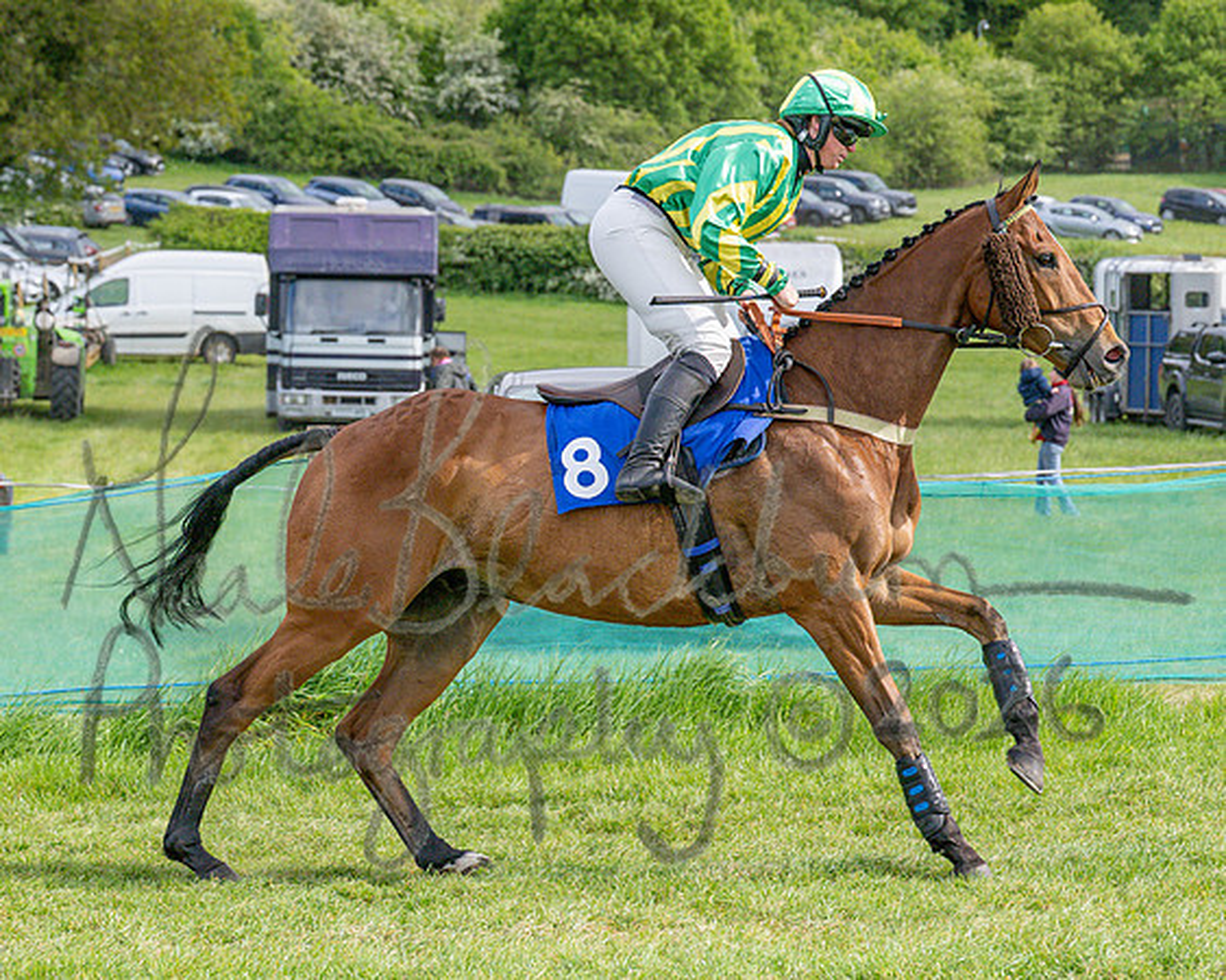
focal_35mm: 137
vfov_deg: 11.2
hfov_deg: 14.0
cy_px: 427
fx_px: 4979
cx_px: 570
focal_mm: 70
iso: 400
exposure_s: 1/2500
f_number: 4.5
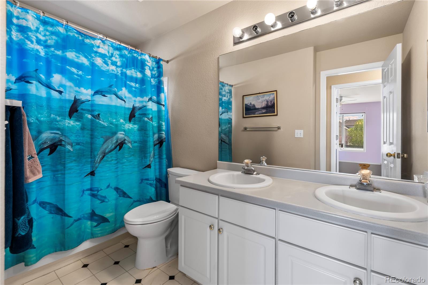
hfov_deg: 96.7
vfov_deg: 73.7
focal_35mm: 16
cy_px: 142
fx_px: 190
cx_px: 214
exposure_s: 1/2
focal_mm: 16
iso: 320
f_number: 8
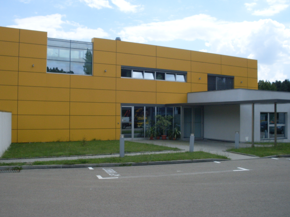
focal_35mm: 41
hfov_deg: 45.8
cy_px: 102
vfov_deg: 35.1
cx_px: 140
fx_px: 344
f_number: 8.4
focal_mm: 6.3
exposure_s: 1/250
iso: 80
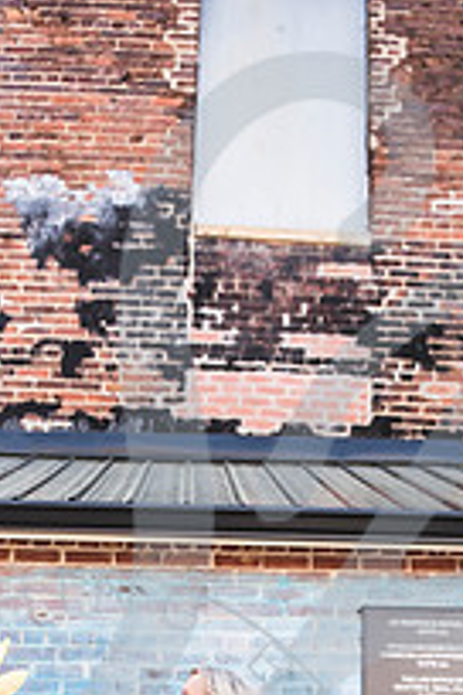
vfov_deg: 35.3
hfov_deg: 25.5
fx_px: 1022
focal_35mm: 53
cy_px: 627
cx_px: 232
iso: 100
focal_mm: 24
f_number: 2.8
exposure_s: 1/400
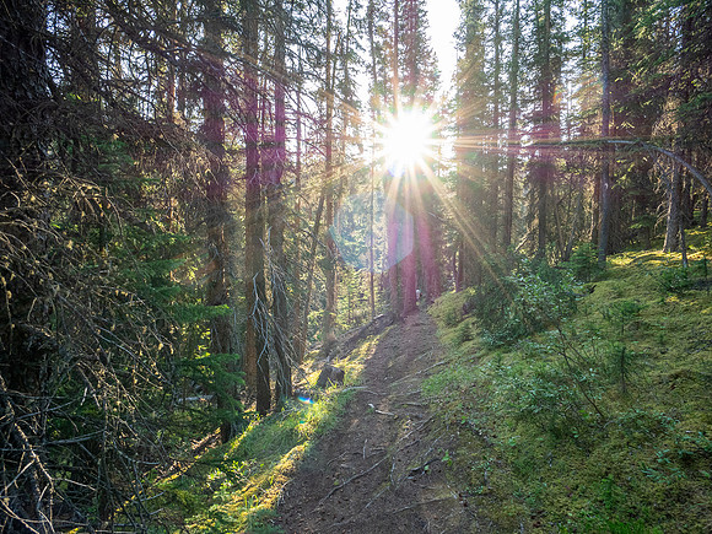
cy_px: 267
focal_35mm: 18
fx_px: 370
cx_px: 356
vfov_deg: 71.6
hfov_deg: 87.8
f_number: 8
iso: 400
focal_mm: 9
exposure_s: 1/60
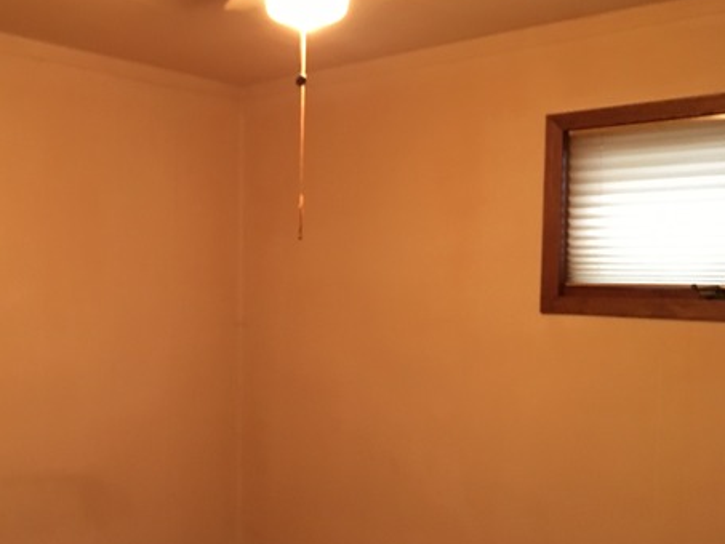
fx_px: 859
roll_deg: -0.2
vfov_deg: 35.1
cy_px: 312
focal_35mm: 41
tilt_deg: +0.8
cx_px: 229
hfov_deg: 44.9
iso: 250
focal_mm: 4.15
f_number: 2.2
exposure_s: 1/15
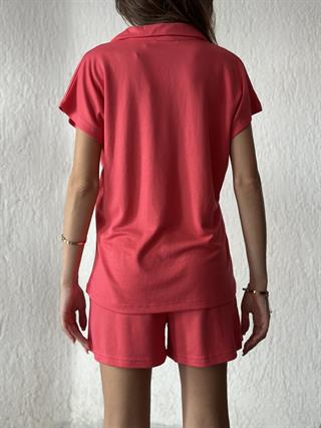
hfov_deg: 30.3
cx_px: 160
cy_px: 214
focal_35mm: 48
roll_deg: +0.5
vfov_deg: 39.6
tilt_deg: -2.1
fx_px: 593
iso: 125
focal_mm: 6.86
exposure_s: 1/72
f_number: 1.78
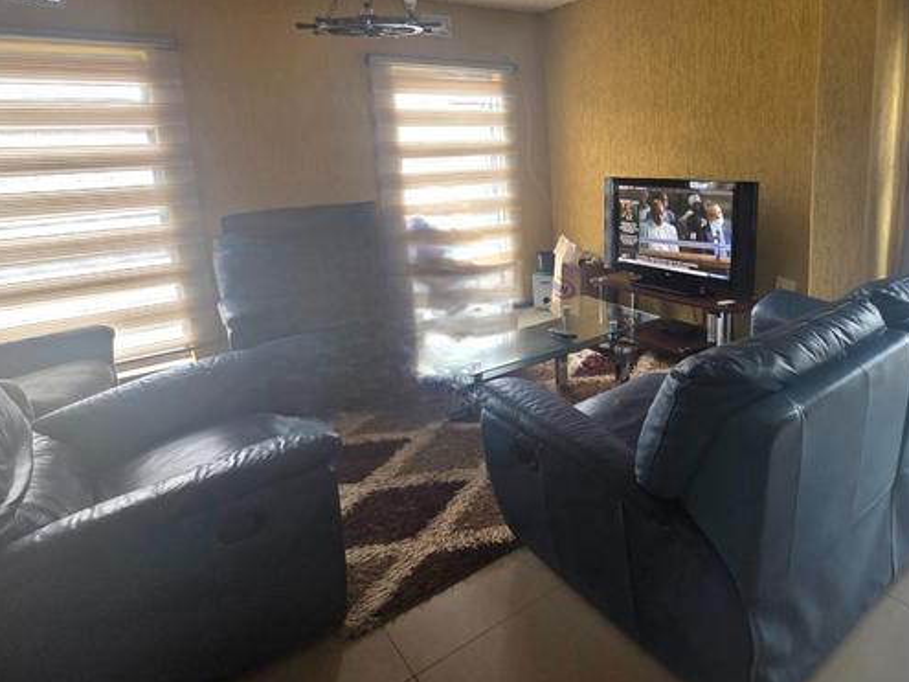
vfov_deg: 62.5
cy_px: 252
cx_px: 580
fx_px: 551
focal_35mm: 21
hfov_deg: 77.3
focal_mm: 2.2
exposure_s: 1/101
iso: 50
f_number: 1.9
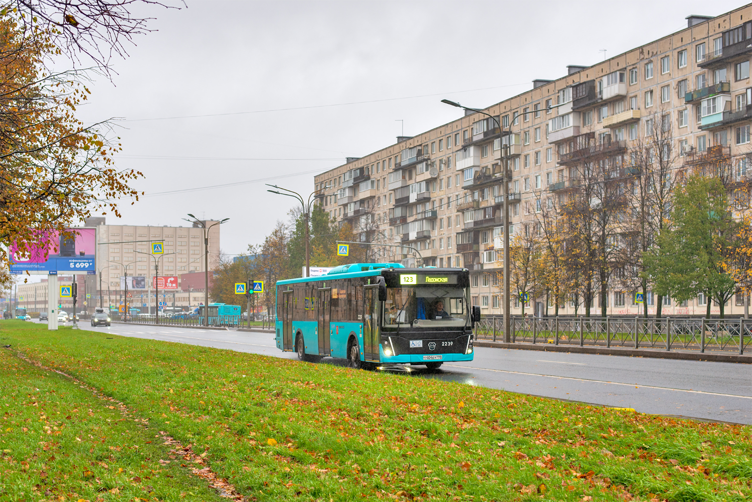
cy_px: 251
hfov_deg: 39.6
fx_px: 1044
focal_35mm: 50
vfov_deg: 27.0
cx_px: 376
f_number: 5
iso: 400
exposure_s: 1/400
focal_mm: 50
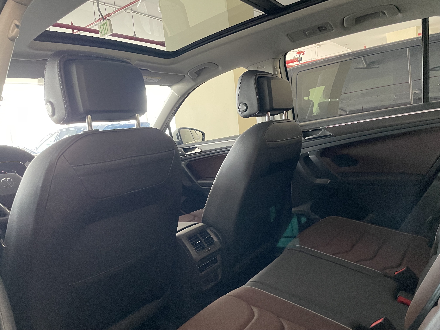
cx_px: 220
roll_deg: +4.9
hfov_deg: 67.3
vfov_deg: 53.1
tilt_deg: -6.1
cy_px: 165
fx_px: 330
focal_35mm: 26
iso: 500
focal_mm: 4.2
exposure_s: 1/40
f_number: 1.6
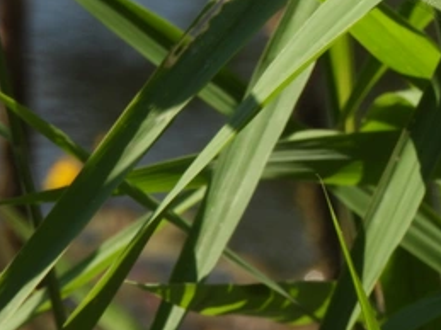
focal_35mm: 1481
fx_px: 18859
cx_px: 511
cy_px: -36
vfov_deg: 1.0
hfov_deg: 1.3
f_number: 6.3
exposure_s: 1/320
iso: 100
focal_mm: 107
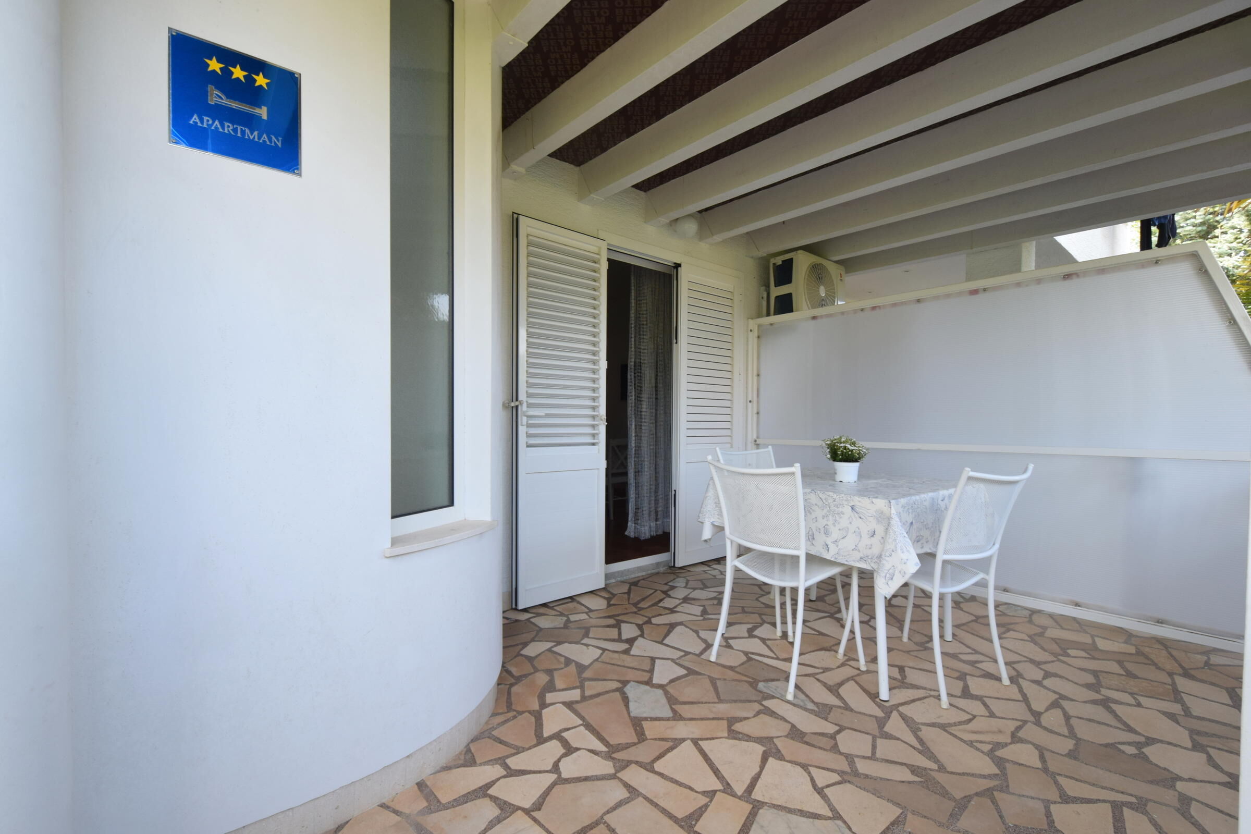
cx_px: 626
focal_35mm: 15
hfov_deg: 100.4
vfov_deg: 77.3
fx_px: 521
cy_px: 417
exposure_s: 1/160
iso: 400
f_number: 6.3
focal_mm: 10
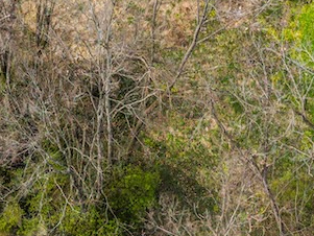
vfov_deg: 9.0
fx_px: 1388
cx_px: 145
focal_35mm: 153
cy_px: -287
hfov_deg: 12.9
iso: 130
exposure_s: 1/2000
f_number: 1.8
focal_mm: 8.67
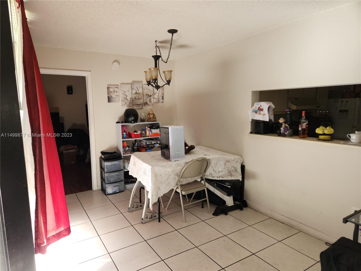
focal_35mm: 23
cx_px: 180
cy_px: 136
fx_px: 240
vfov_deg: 58.9
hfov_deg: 73.9
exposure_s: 1/60
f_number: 1.8
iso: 50
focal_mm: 5.4
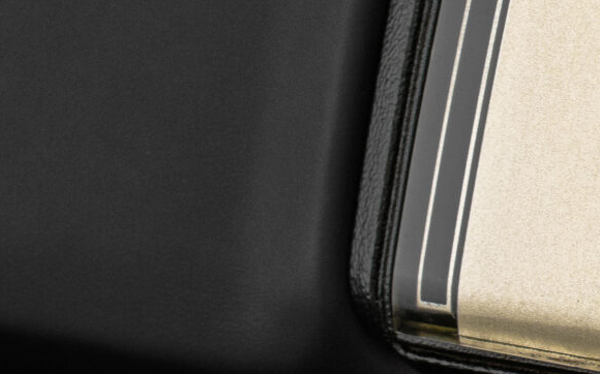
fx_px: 3862
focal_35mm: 236
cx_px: 859
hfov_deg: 8.7
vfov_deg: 5.6
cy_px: 135
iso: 500
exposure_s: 1/100
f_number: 6.3
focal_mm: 35
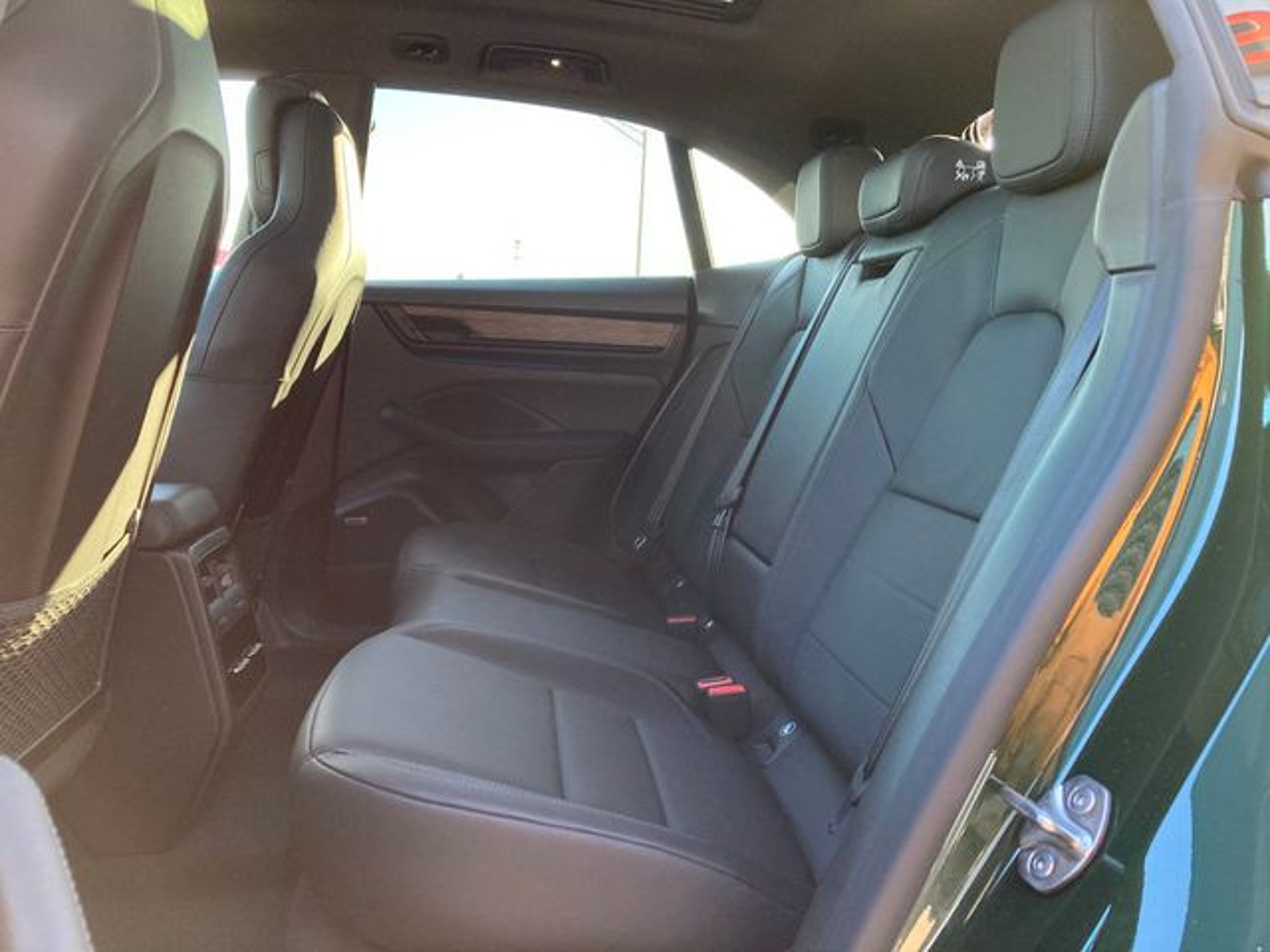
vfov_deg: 49.7
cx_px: 635
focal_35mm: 28
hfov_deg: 63.4
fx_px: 1027
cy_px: 476
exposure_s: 1/93
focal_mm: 3.99
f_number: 1.8
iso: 80
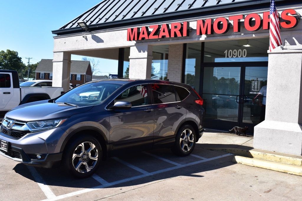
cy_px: 100
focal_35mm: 39
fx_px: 327
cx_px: 151
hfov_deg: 49.6
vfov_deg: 34.2
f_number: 11
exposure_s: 1/400
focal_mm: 26
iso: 400
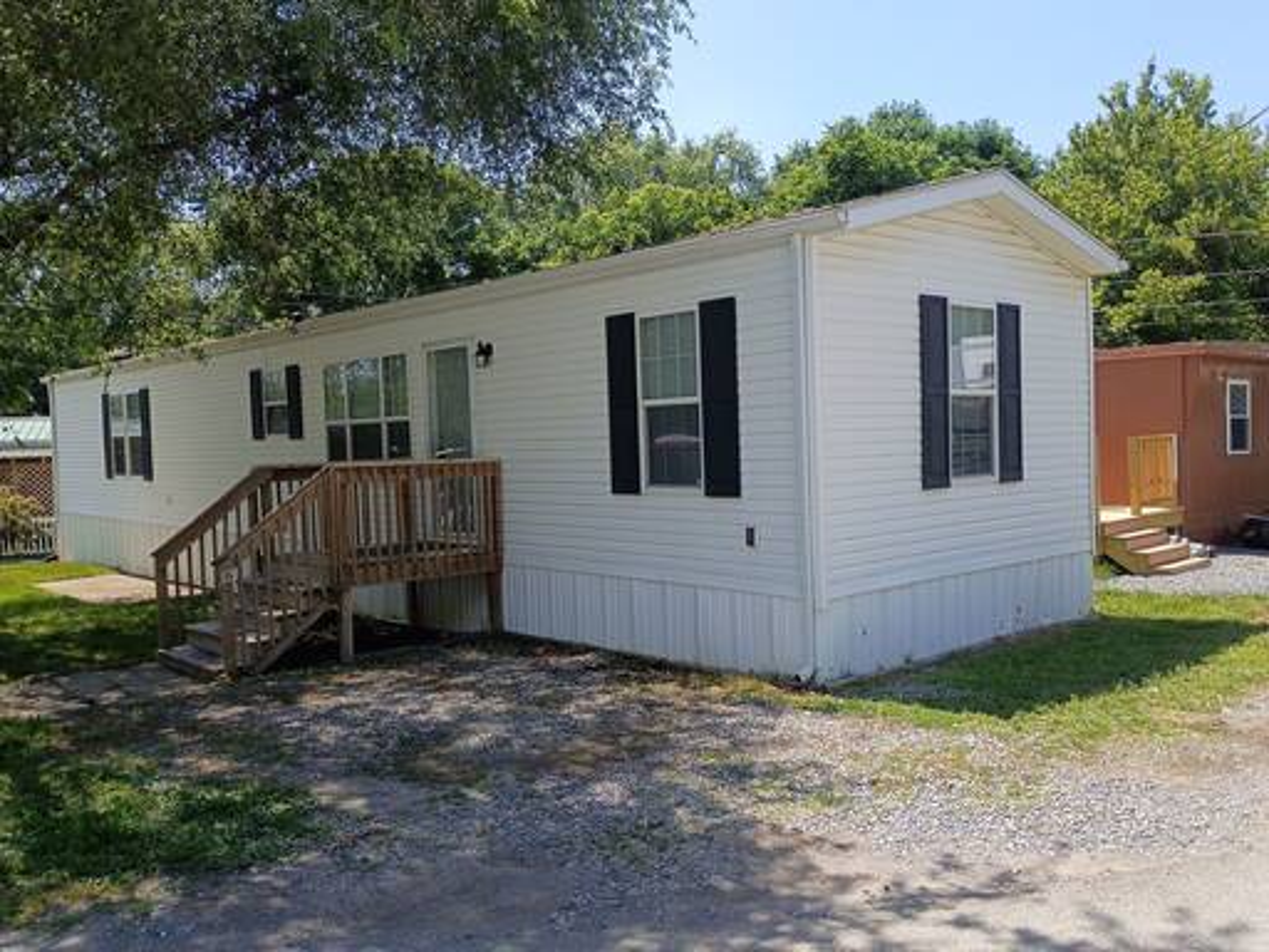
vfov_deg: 48.2
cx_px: 634
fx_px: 1063
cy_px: 476
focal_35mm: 29
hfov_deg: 61.7
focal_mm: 4.27
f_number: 1.8
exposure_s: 1/532
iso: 100
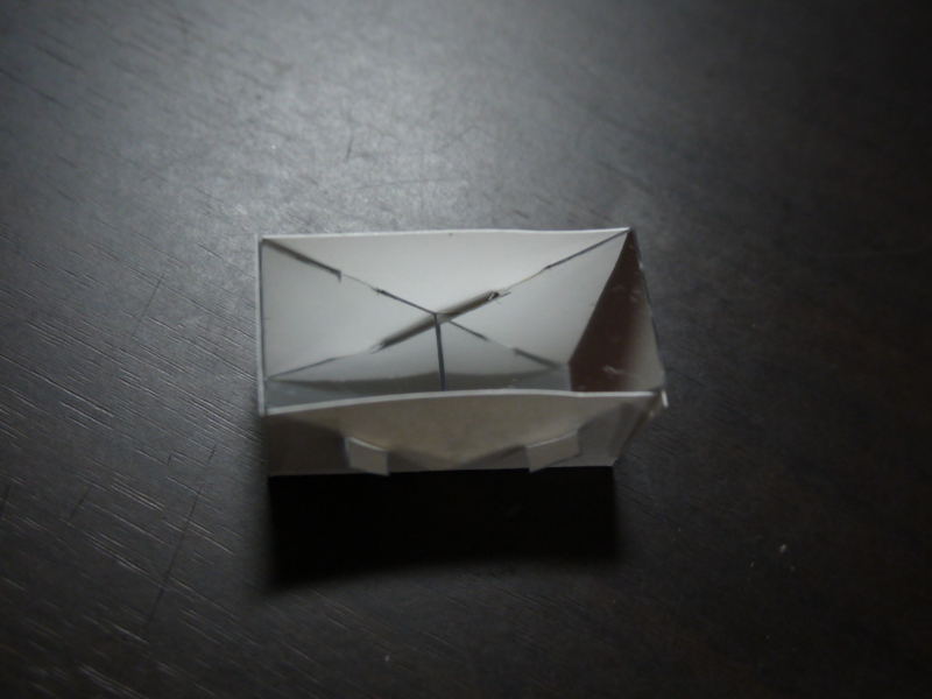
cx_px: 466
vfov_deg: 36.8
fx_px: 1050
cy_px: 350
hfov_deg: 47.9
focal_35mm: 39
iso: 640
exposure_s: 1/60
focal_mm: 14
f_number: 3.5
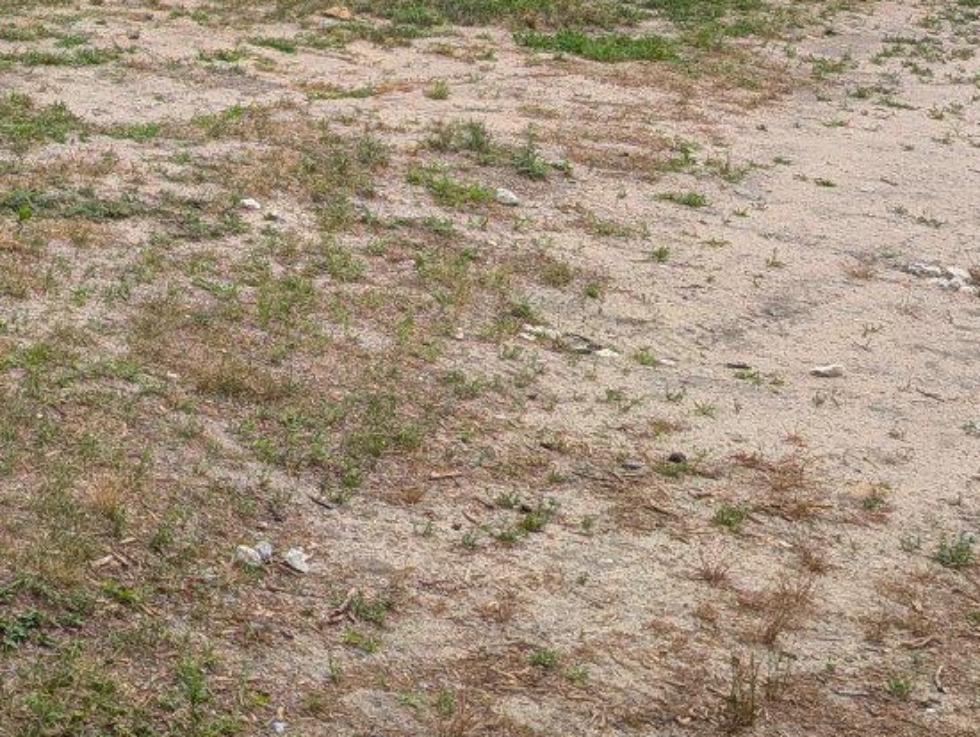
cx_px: -399
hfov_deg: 19.7
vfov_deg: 15.9
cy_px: -187
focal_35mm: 89
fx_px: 2523
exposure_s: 1/555
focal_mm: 6.9
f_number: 1.68
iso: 22
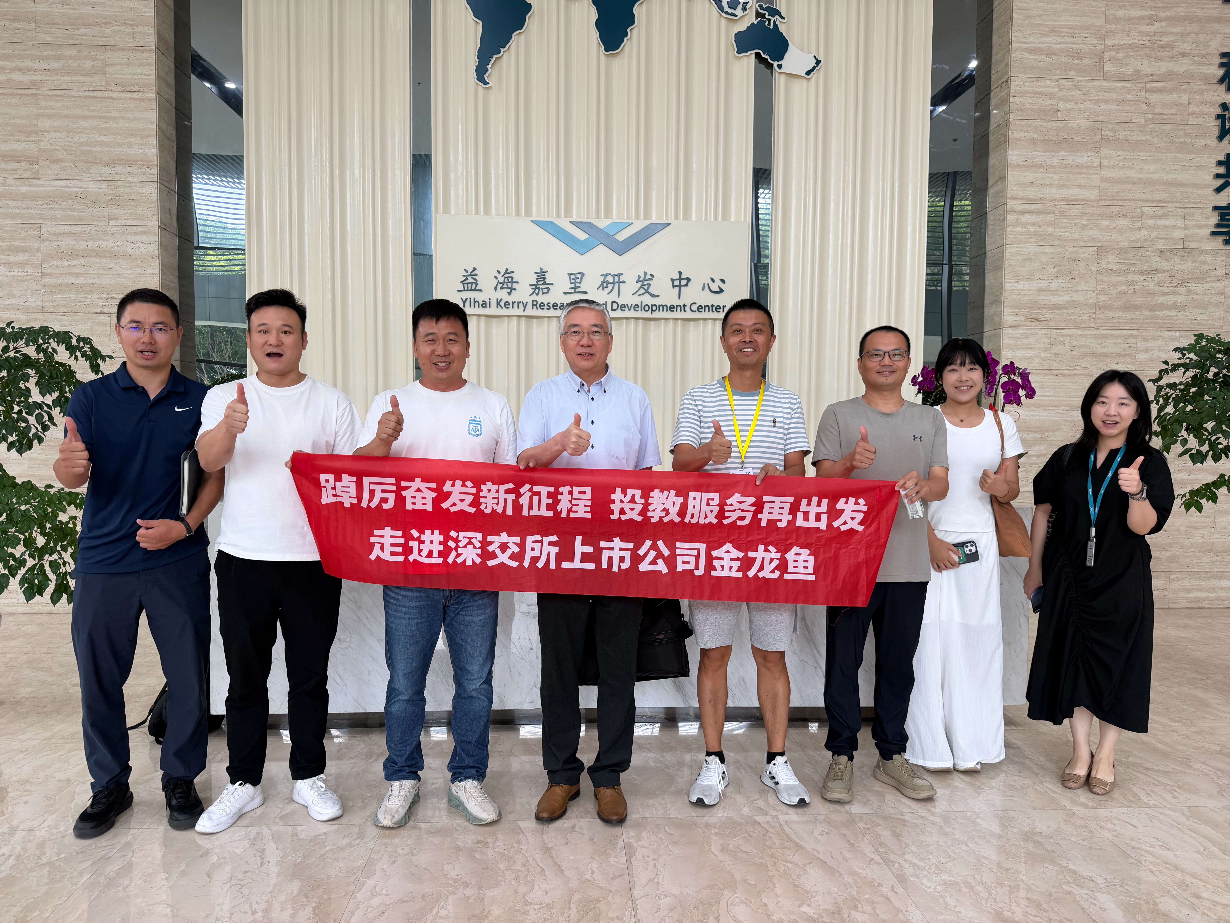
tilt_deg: -3.0
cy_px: 462
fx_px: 853
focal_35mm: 24
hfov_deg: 71.6
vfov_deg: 56.8
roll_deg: -0.1
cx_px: 615
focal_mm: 6.76
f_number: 1.78
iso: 64
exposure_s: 1/100
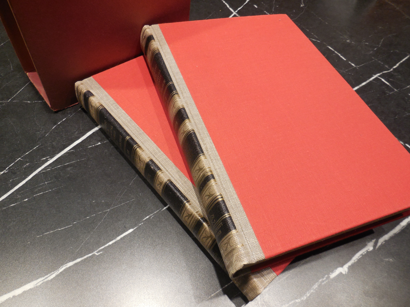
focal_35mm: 25
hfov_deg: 69.4
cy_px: 154
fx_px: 296
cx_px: 205
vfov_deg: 54.9
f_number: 3.1
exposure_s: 1/30
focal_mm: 4.5
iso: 160
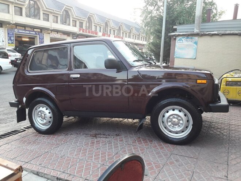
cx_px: 120
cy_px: 90
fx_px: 195
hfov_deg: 63.4
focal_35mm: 28
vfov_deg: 49.7
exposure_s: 1/33
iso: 40
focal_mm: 3.7
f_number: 1.9
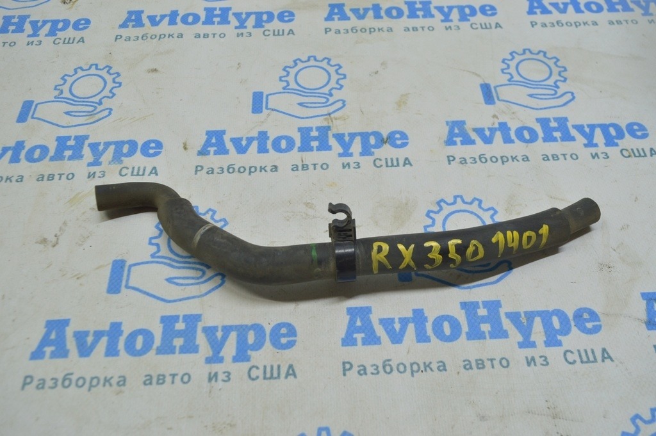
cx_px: 328
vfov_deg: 39.9
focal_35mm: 33
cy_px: 218
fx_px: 601
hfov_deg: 57.3
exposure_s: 1/40
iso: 400
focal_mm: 22
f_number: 5.6
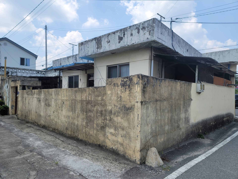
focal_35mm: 25
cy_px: 90
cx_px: 119
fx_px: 172
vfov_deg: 54.9
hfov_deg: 69.4
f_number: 1.8
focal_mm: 7
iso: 20
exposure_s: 1/738
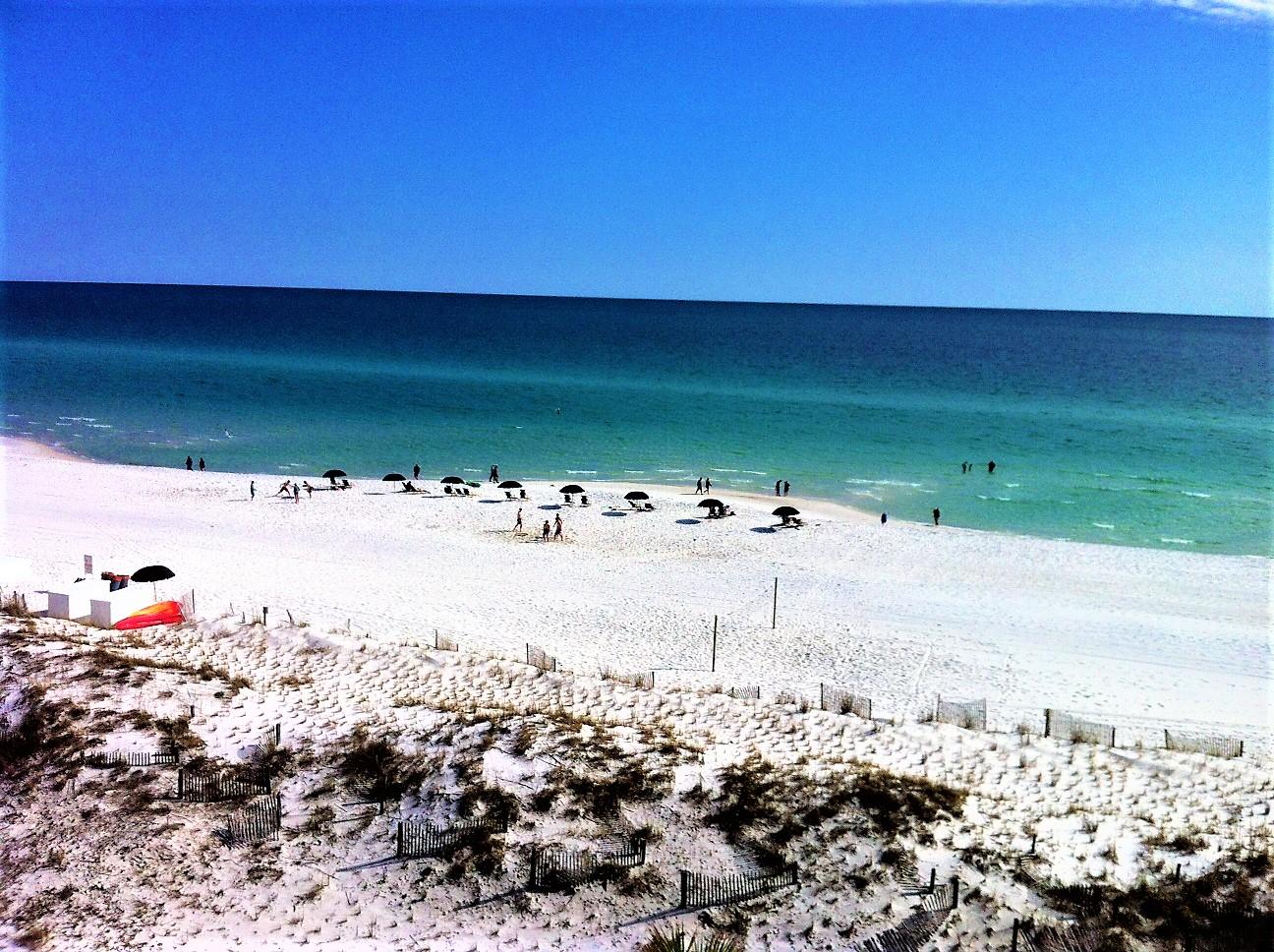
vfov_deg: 40.6
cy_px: 476
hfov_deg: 52.7
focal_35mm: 35
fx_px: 1286
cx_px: 637
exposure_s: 1/4309
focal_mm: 3.85
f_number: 2.8
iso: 80
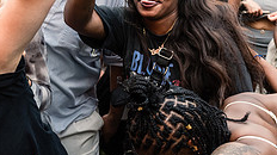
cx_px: 129
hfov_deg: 33.3
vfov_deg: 19.1
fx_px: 462
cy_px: 69
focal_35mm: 63
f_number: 3.5
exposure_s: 1/500
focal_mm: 24
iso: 1000
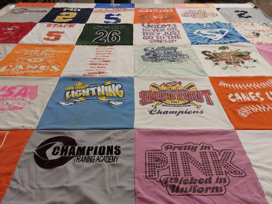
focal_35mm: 28
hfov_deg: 63.4
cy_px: 102
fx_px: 220
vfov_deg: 49.7
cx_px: 136
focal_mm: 2.91
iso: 64
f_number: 1.9
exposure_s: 1/60
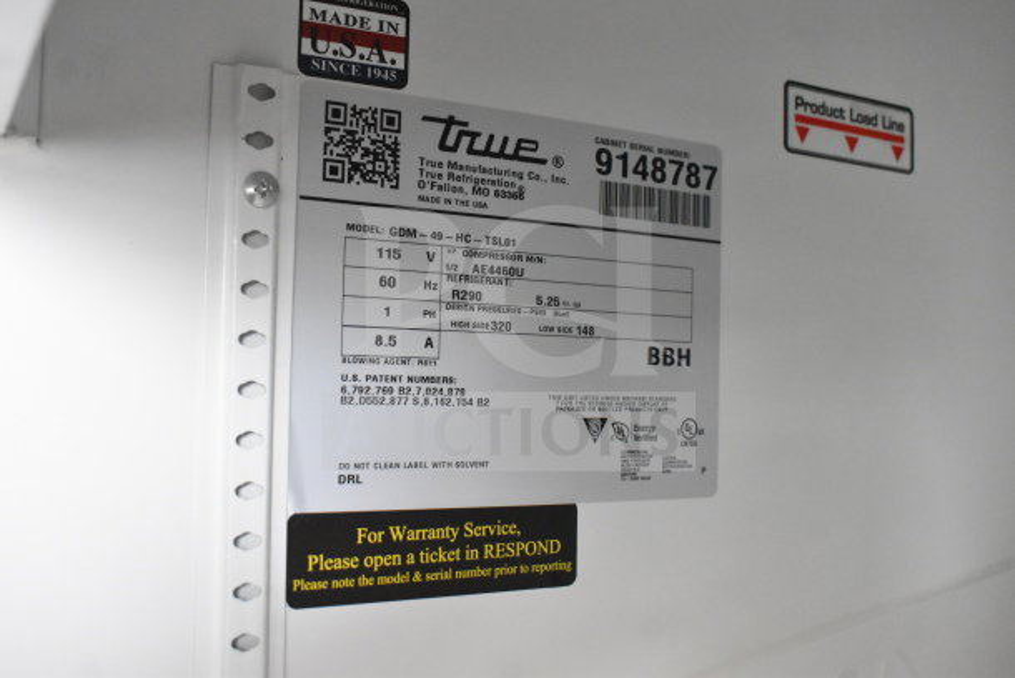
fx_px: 1057
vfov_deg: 35.5
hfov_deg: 51.3
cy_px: 339
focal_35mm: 38
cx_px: 508
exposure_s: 1/160
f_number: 6.3
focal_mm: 25
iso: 6400
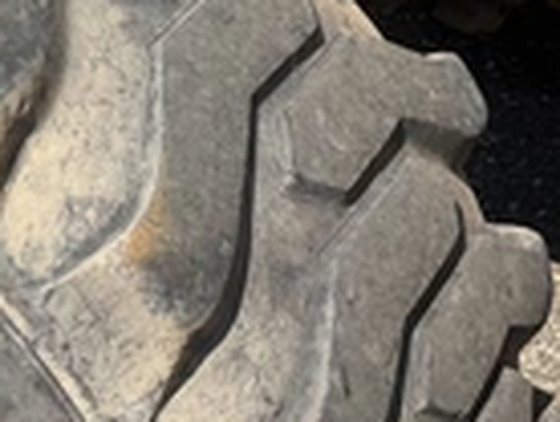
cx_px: 41
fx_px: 1361
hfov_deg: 22.6
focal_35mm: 84
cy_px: 49
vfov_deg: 17.4
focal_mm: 3
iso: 25
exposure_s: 1/1675
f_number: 1.8
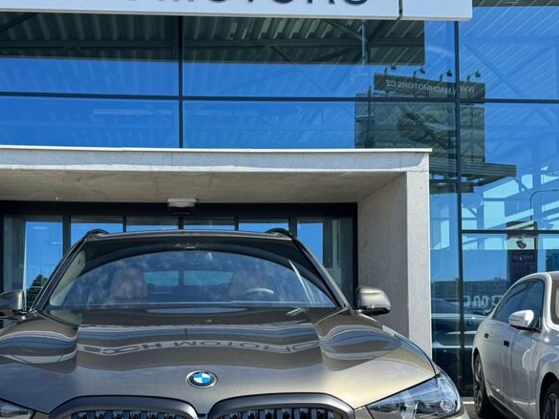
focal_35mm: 42
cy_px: 291
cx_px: 202
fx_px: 678
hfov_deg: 44.3
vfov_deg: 33.9
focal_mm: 6.76
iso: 80
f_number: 1.78
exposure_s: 1/1094
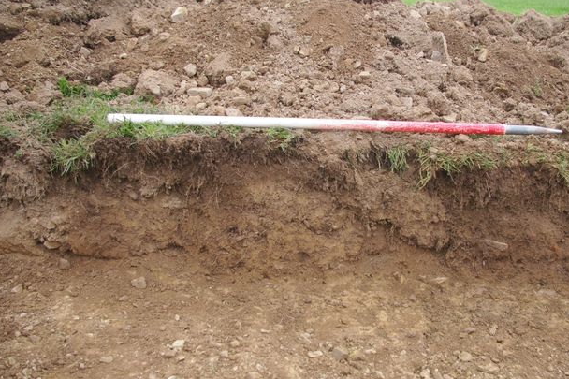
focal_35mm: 37
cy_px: 210
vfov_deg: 35.9
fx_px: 585
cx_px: 347
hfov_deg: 51.5
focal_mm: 20
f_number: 5.6
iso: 400
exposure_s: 1/45
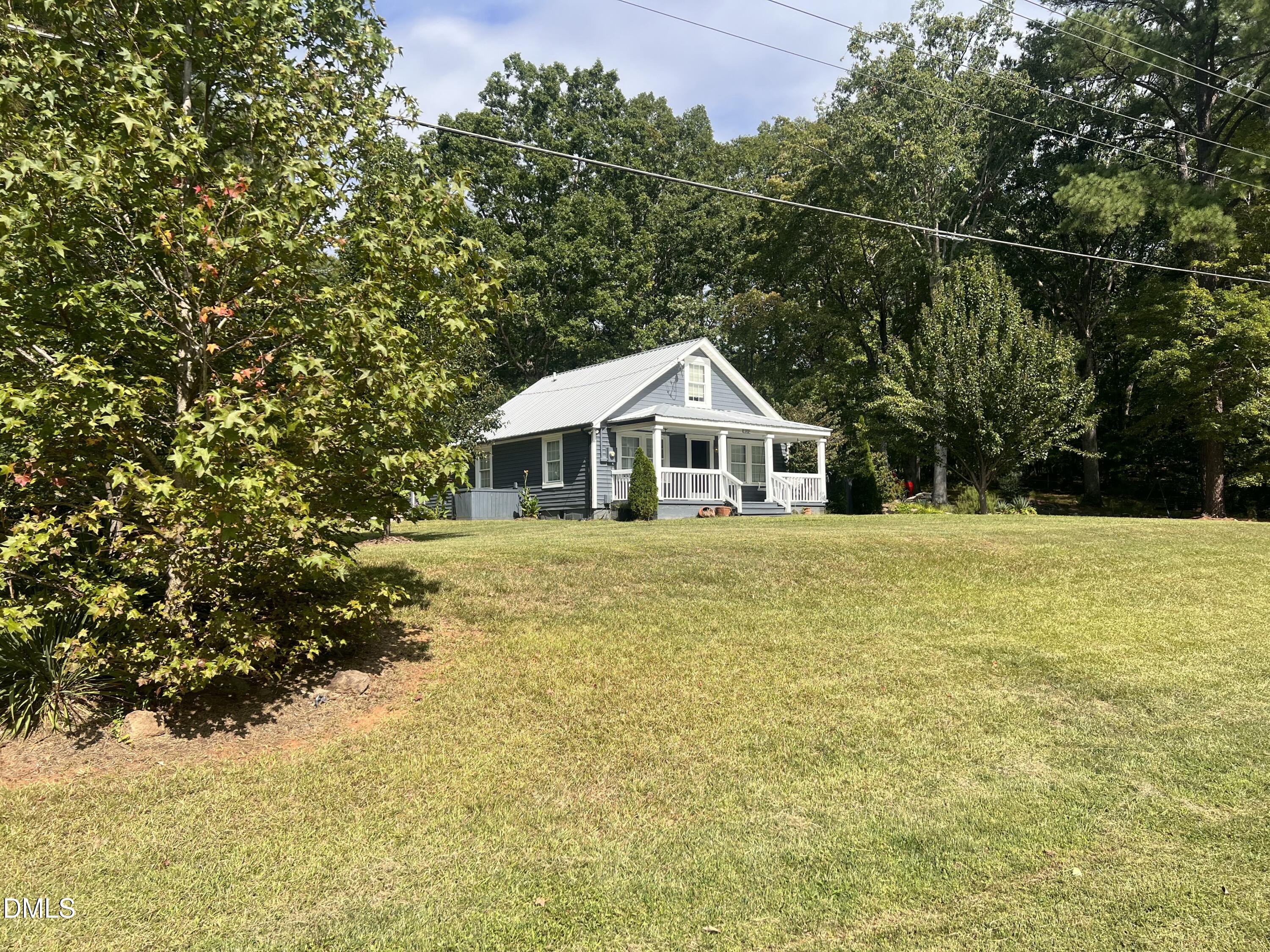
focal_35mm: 26
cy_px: 476
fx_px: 954
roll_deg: +0.7
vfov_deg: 53.1
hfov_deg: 67.3
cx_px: 635
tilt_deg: +2.6
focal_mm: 5.7
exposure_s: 1/2841
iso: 50
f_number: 1.5
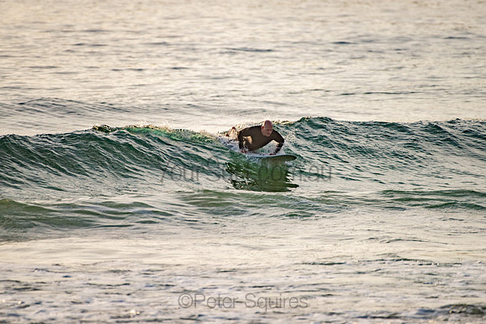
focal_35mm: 612
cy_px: 144
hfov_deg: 3.4
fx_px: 8266
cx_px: 256
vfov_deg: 2.2
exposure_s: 1/500
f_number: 5.6
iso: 180
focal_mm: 500
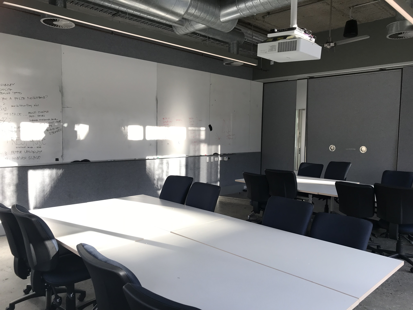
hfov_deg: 63.4
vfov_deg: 49.7
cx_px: 206
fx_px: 334
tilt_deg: -3.4
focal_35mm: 28
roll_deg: -1.2
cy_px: 155
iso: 20
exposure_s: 1/116
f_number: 1.8
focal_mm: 3.99
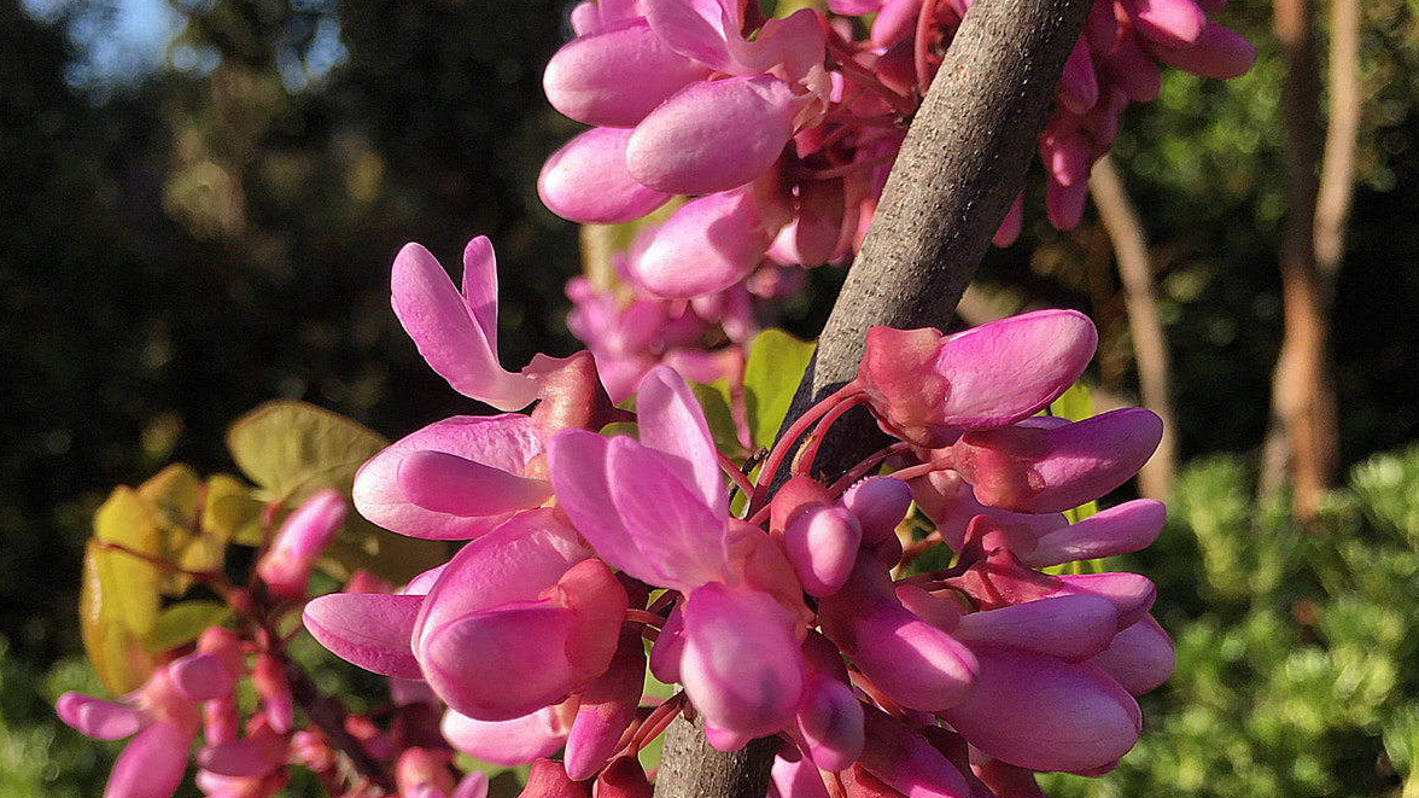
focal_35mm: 43
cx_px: 708
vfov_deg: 26.9
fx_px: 1618
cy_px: 699
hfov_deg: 47.4
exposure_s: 1/999
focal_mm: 4.15
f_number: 2.2
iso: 25
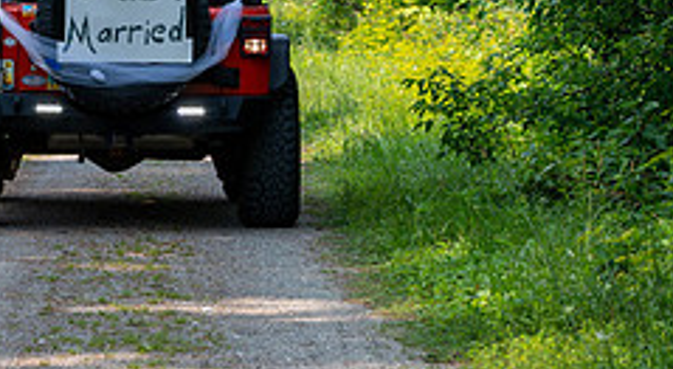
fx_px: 3742
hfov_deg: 10.2
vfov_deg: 5.6
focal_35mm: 211
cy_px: 108
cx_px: 48
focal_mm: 70
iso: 180
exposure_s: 1/250
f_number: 5.6
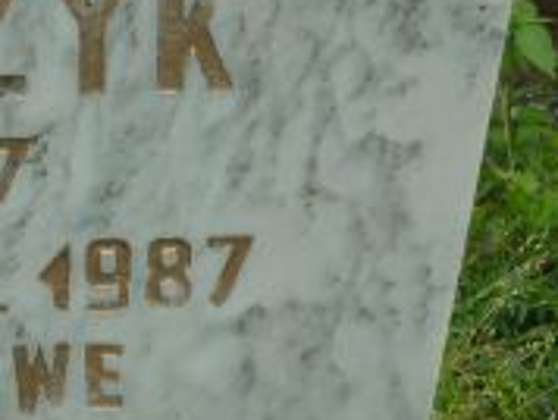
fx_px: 6424
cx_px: -301
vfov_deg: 3.7
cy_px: -44
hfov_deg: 4.9
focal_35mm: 398
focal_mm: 18.2
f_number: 4.4
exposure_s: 1/125
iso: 80
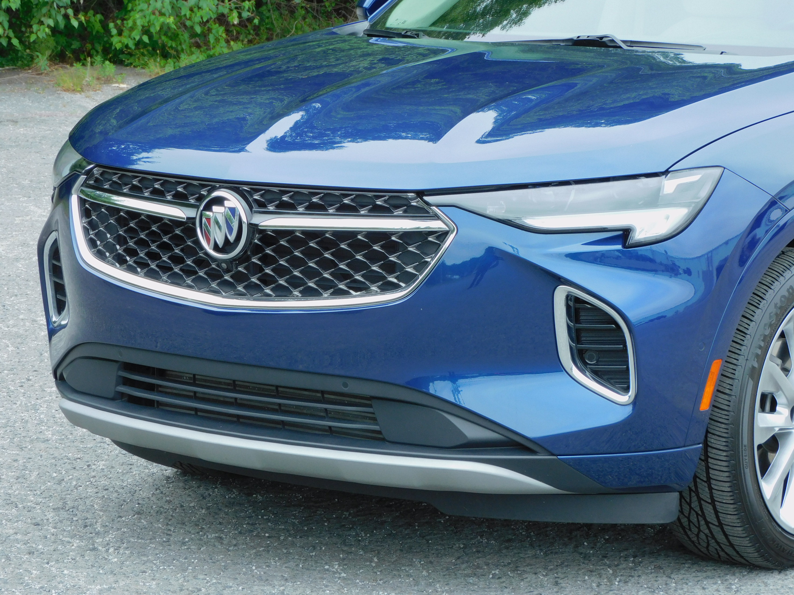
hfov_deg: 15.8
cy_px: 298
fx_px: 2867
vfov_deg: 11.9
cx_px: 397
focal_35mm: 125
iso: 125
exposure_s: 1/100
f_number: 5
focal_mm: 22.4
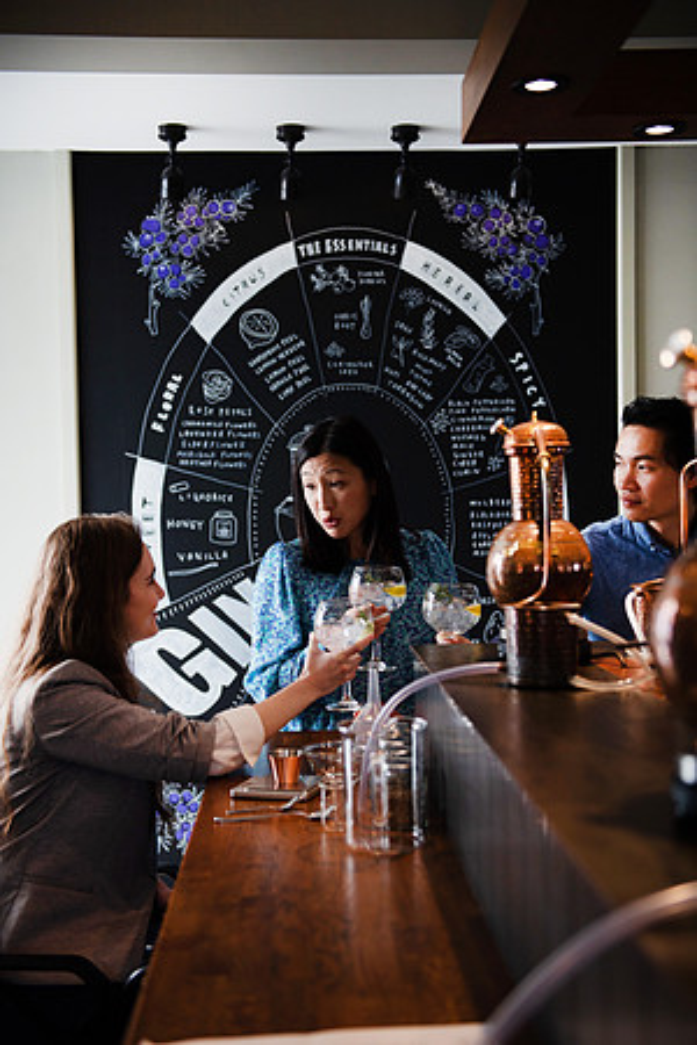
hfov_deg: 28.1
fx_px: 1394
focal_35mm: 48
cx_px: 348
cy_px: 522
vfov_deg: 41.1
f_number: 2.8
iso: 320
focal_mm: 48
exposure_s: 1/250
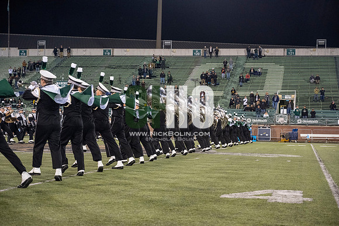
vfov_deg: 20.3
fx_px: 631
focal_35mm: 67
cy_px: 113
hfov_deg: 30.1
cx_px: 170
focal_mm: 67
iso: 2500
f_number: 4
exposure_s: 1/500
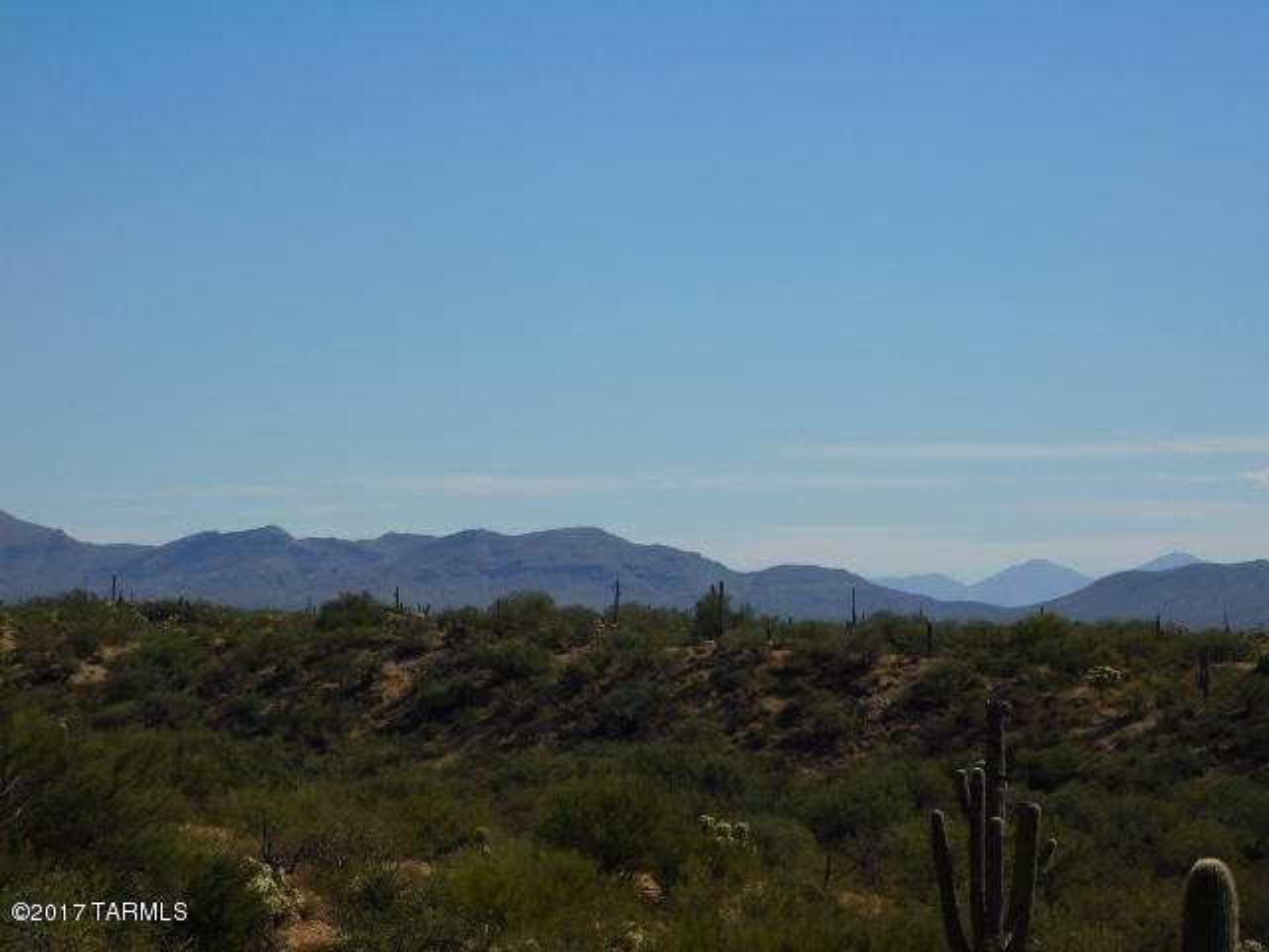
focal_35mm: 134
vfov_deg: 11.1
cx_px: 634
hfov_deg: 14.7
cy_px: 476
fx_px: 4912
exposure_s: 1/1250
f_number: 5
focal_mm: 23.7
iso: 125
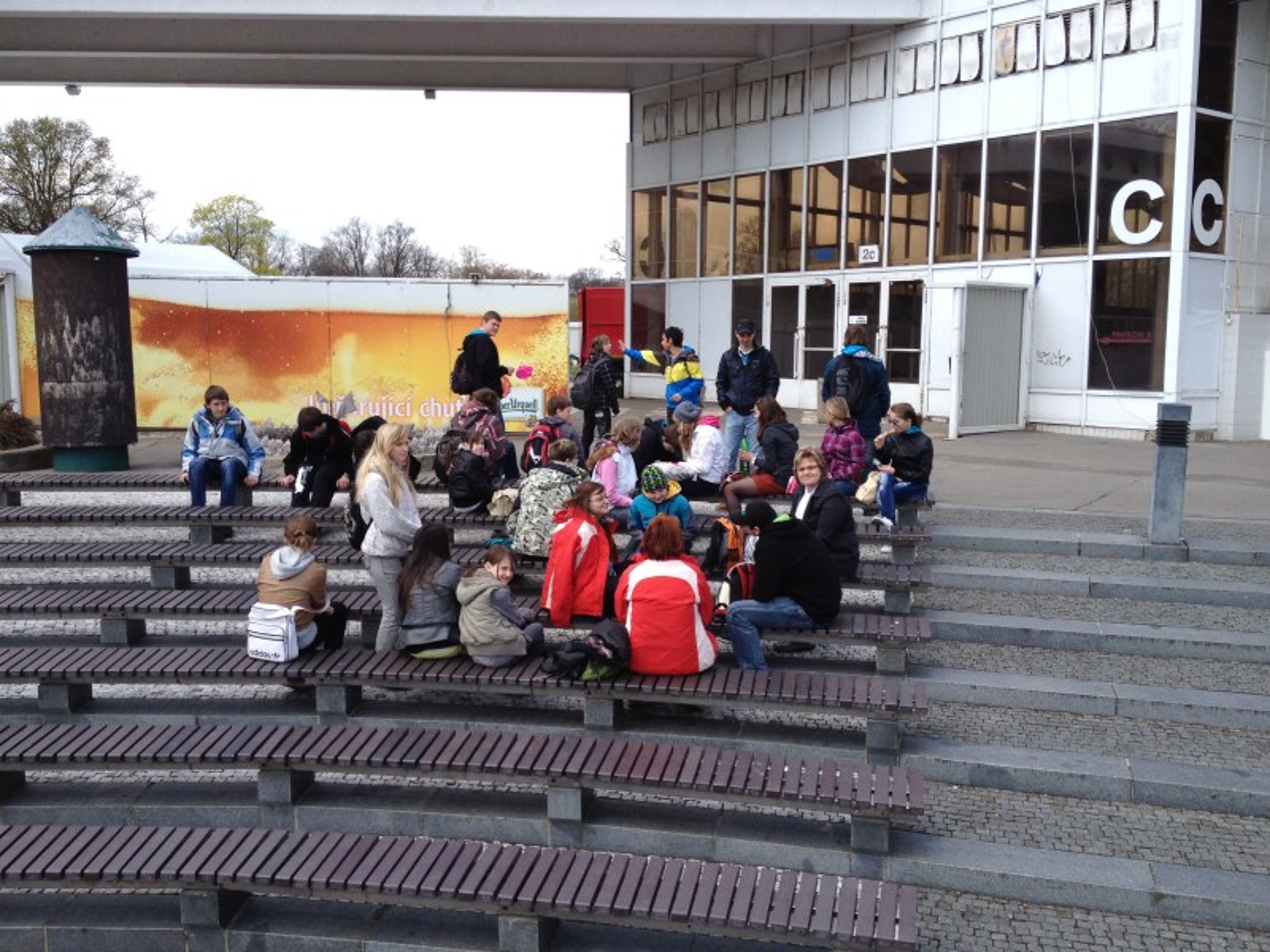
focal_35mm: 35
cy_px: 476
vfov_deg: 40.7
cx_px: 635
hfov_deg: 52.6
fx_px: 1284
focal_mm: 4.28
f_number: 2.4
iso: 64
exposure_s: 1/849
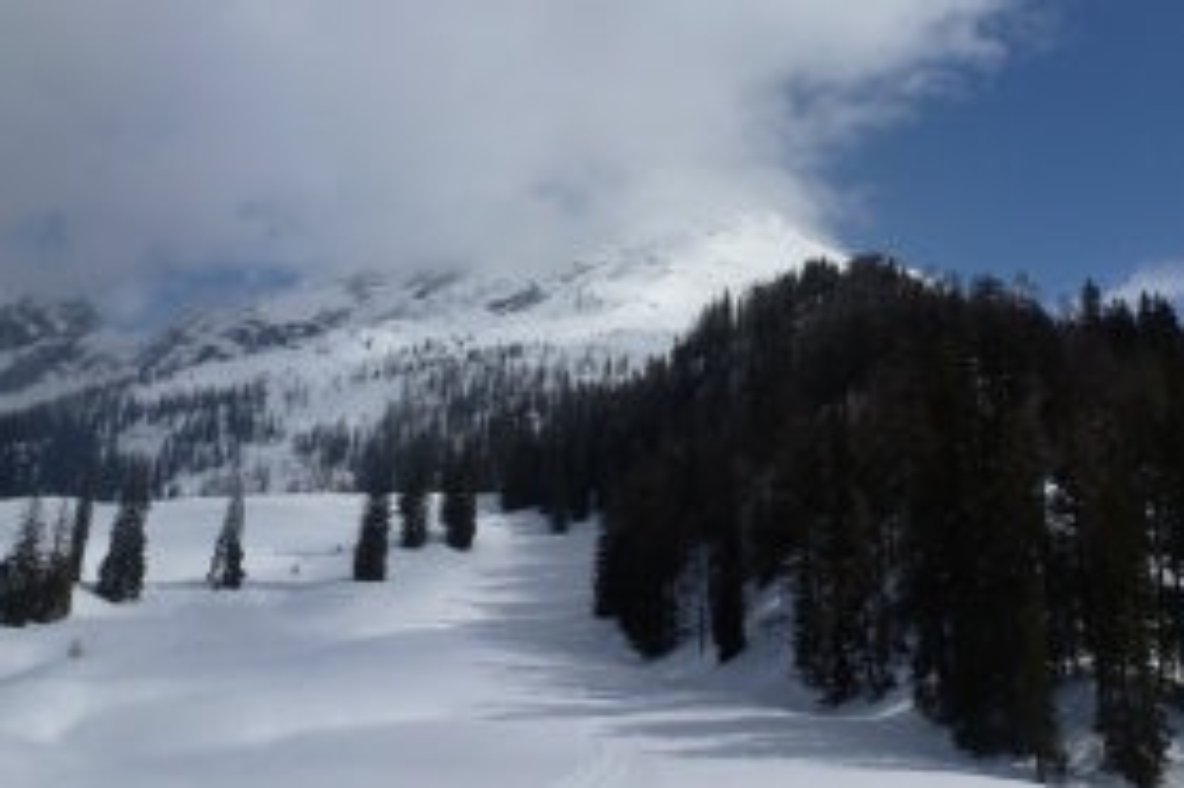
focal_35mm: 32
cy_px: 232
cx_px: 624
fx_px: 1052
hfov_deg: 58.7
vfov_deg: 40.3
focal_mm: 4.3
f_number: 6.3
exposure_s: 1/1000
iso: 100
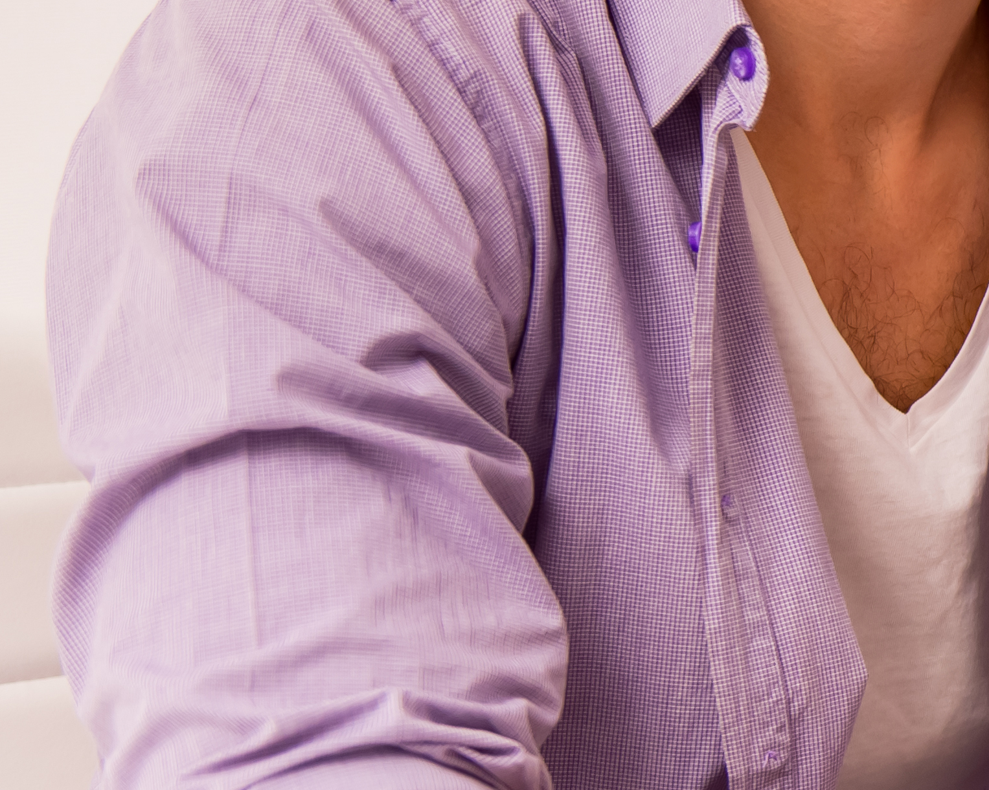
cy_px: 297
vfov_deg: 10.4
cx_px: 1687
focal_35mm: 148
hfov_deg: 12.1
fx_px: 4331
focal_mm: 40
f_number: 3.2
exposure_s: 1/320
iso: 320
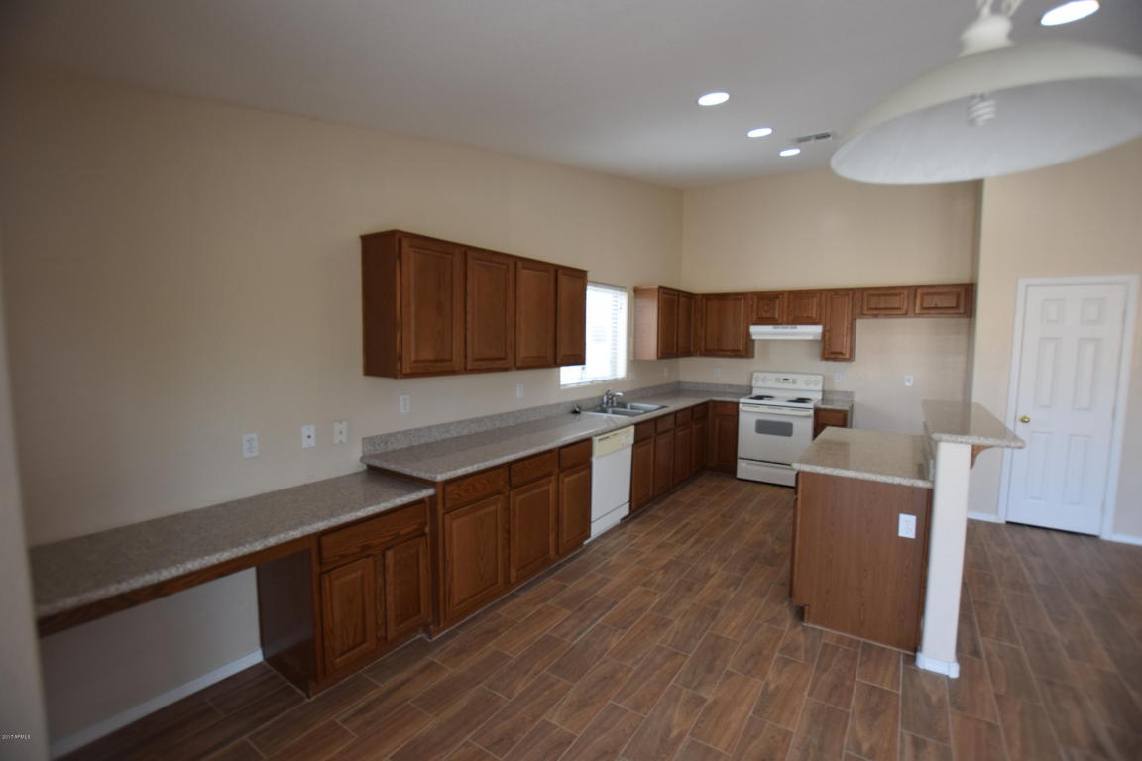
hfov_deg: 100.4
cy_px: 380
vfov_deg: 77.3
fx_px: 476
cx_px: 571
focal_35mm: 15
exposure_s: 1/80
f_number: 4.5
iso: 400
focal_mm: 10
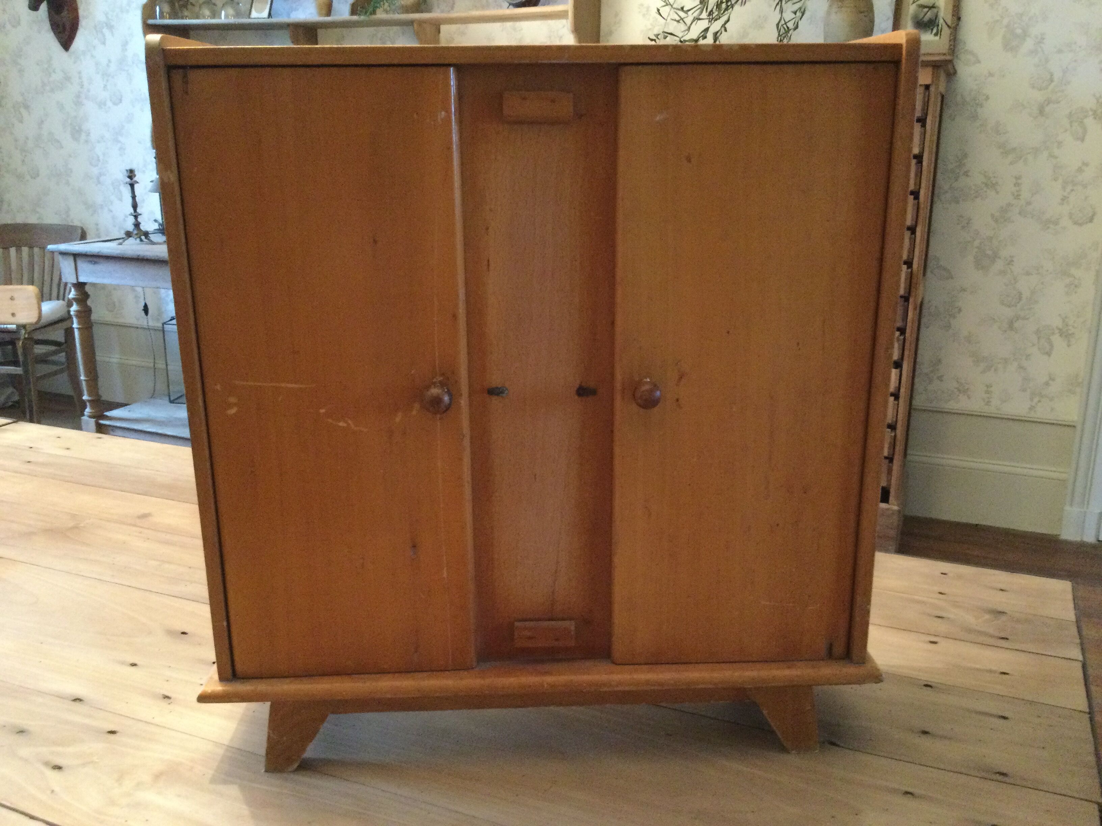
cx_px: 551
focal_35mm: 31
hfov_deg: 58.4
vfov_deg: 45.4
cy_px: 413
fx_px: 987
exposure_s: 1/17
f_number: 2.4
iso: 400
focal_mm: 3.3
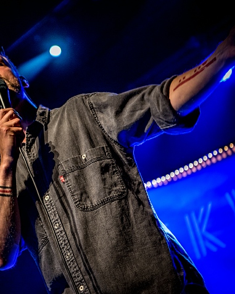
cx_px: 54
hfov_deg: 17.4
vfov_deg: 21.7
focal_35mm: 88
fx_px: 765
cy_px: 147
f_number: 2.8
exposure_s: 1/80
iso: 2000
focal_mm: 62
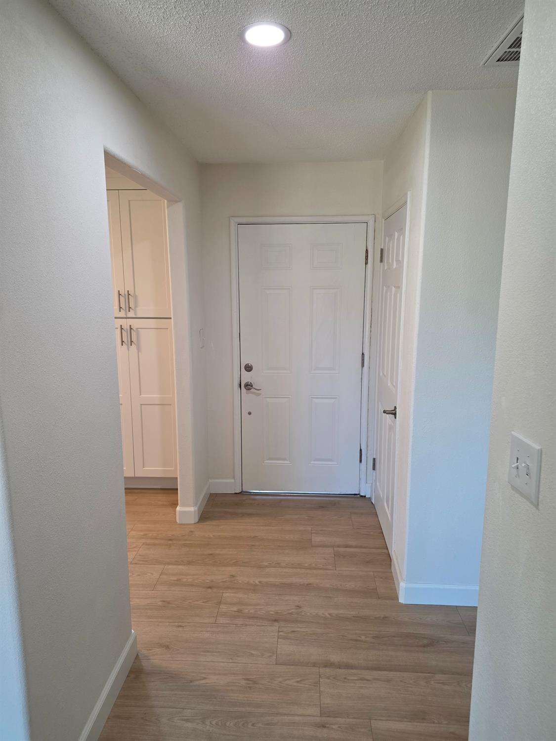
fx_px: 493
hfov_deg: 58.9
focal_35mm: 23
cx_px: 278
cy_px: 370
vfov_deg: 73.9
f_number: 1.7
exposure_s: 1/120
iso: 200
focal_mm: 6.25
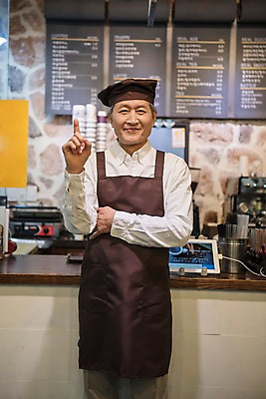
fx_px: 554
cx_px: 133
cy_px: 200
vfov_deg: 39.6
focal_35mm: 50
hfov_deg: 27.0
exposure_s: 1/125
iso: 400
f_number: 2.8
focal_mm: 50
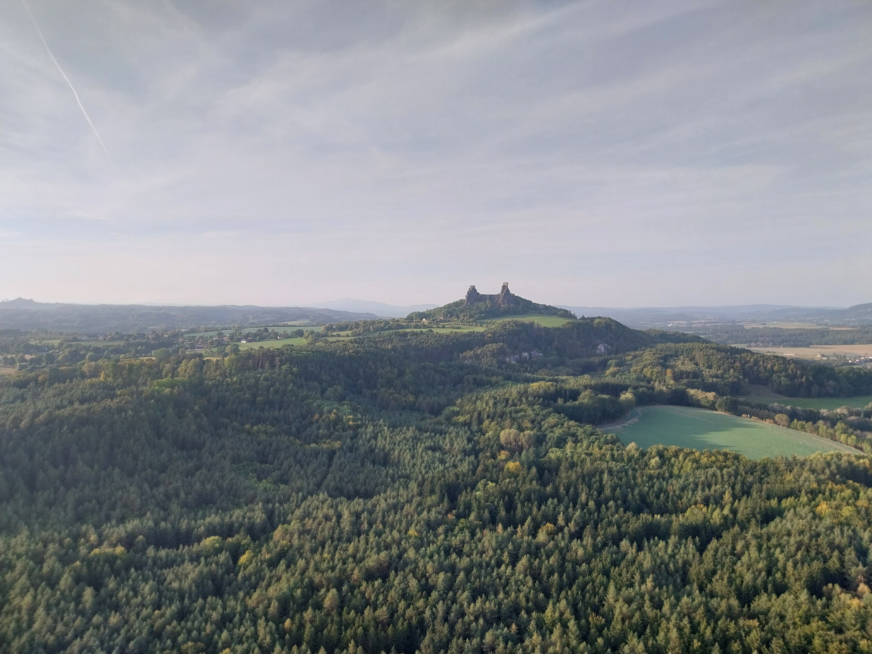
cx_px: 436
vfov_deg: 53.1
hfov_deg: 67.3
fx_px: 655
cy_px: 327
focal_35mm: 26
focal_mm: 4
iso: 25
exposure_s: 1/316
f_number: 1.8
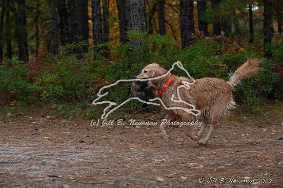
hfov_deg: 23.7
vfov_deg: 15.9
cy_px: 94
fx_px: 676
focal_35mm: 86
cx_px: 142
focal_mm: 86
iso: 640
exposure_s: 1/800
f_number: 5.6
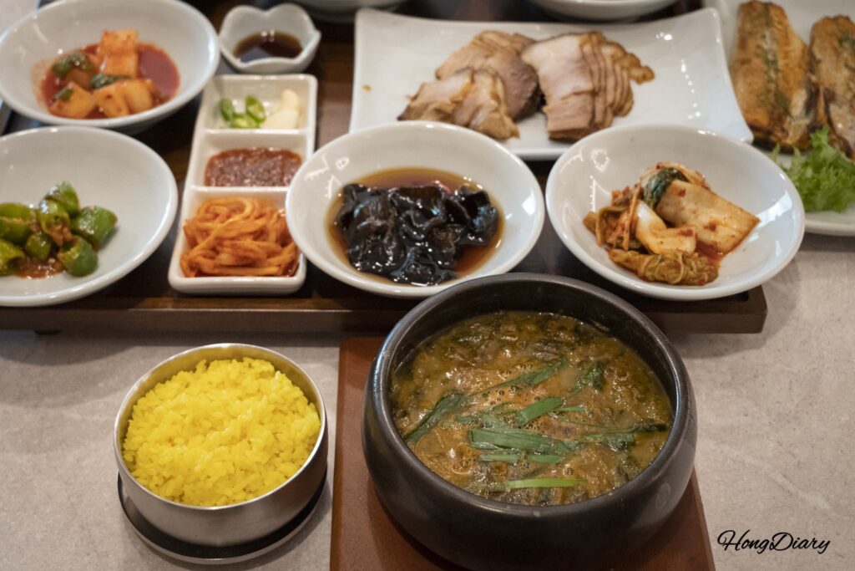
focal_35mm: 45
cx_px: 428
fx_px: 1069
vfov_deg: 29.9
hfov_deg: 43.6
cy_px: 286
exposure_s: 1/160
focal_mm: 45
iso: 6400
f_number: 5.6
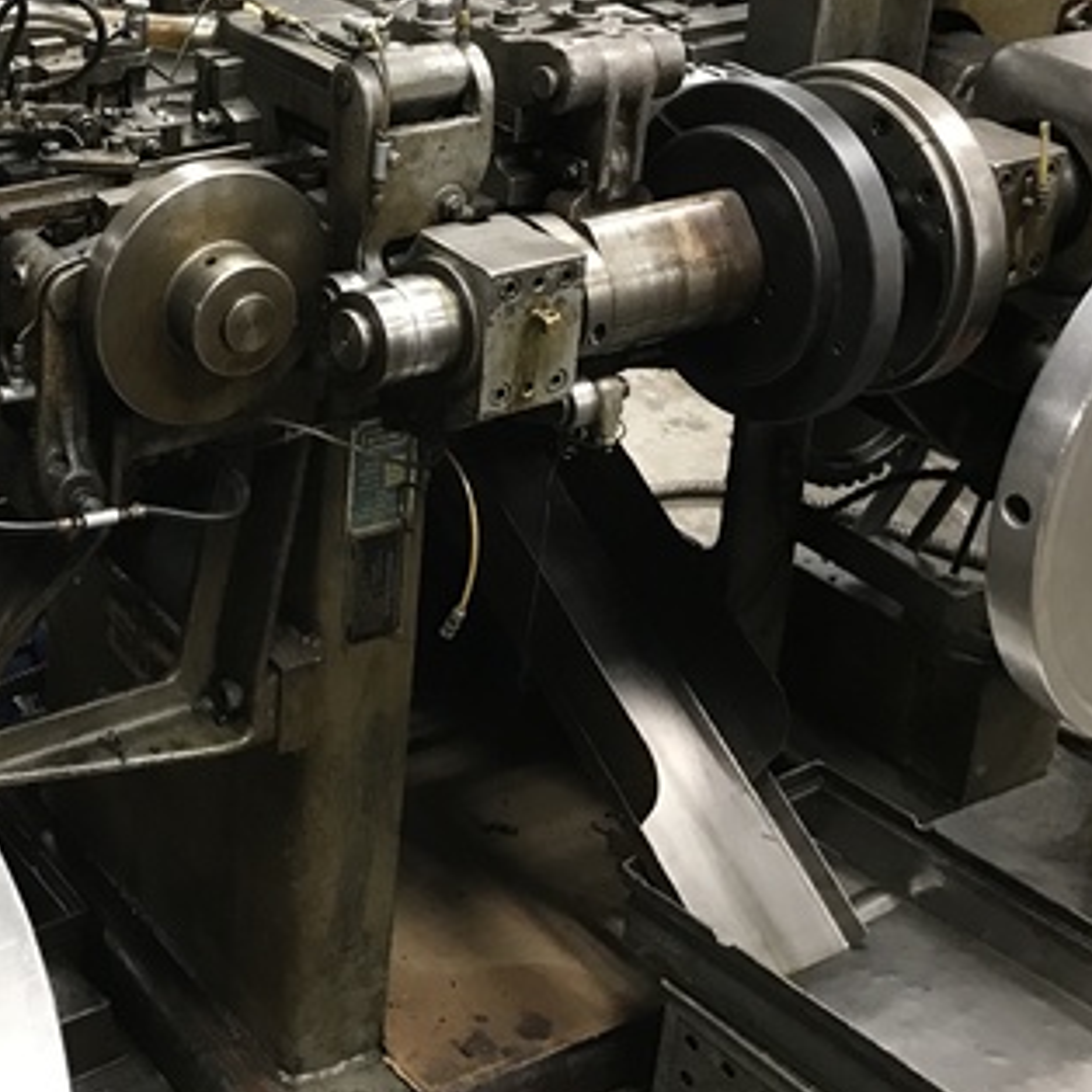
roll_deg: +0.3
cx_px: 101
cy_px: 209
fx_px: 2248
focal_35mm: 63
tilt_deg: -22.6
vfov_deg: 26.7
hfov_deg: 26.4
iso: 40
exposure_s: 1/15
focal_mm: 3.99
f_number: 1.8
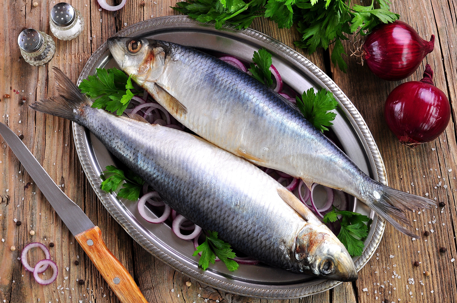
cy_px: 152
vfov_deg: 18.1
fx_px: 951
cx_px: 228
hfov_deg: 27.0
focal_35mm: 75
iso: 200
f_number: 7.1
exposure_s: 1/50
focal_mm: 50
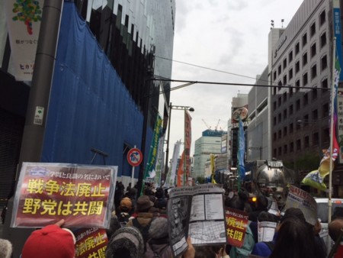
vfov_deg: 48.3
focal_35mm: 29
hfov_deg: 61.6
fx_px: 288
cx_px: 172
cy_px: 129
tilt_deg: +11.9
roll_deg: -4.0
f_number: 2.2
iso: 32
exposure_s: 1/273
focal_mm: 4.15
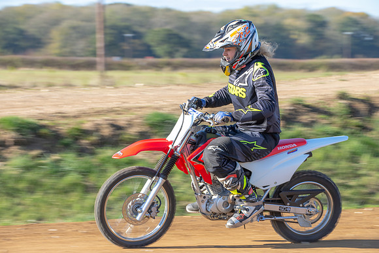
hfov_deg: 11.2
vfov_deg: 7.5
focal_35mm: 183
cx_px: 190
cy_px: 126
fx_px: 1929
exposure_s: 1/160
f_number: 10
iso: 200
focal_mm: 120
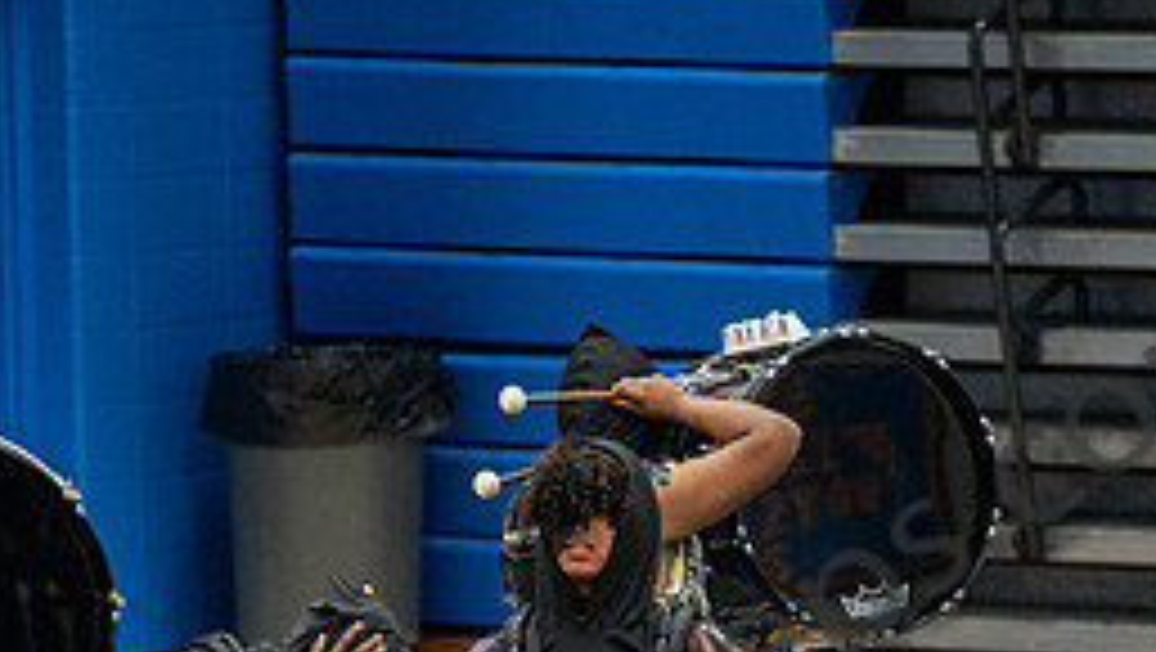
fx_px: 14509
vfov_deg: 2.6
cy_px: 812
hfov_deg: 4.6
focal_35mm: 473
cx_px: 612
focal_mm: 200
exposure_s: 1/500
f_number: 4
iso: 6400
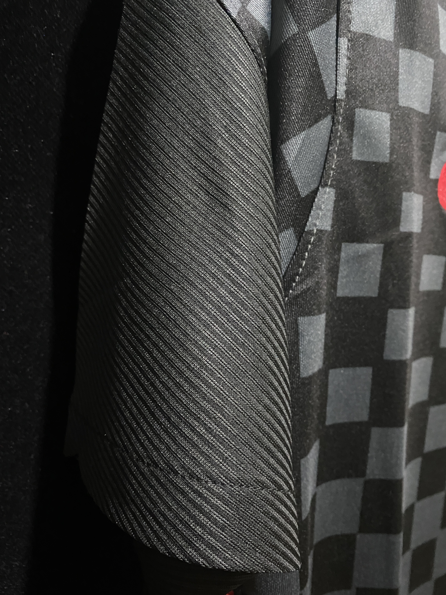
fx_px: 447
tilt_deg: -3.3
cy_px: 298
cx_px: 223
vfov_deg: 67.3
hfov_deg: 53.1
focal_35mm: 26
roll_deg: -1.1
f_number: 1.8
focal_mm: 4.25
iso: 1000
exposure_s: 1/21
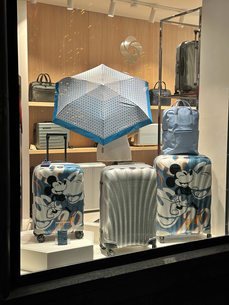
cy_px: 152
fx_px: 423
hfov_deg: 30.3
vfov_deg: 39.7
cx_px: 114
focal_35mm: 48
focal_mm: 6.86
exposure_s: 1/100
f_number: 1.78
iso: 80
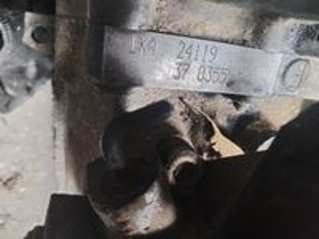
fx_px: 267
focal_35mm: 29
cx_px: 160
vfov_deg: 48.2
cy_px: 120
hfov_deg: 61.7
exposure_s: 1/25
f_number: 1.8
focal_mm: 4.75
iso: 586
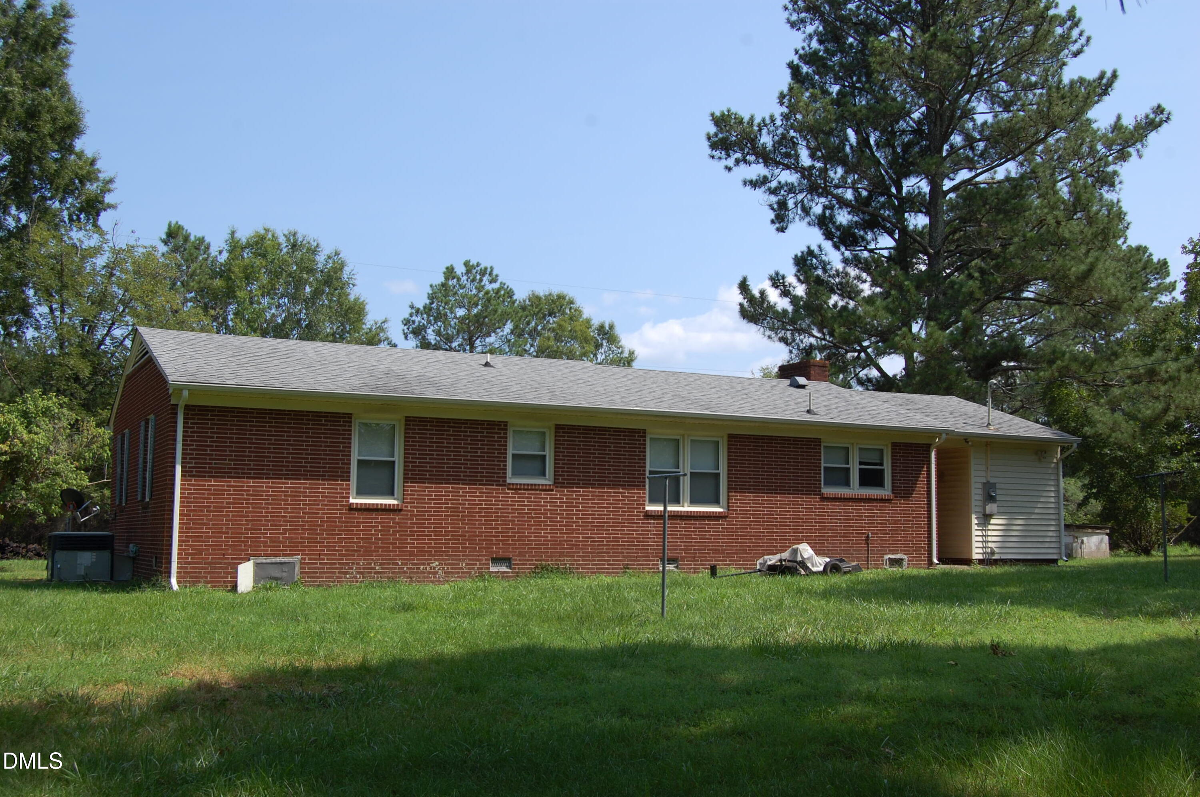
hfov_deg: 49.6
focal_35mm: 39
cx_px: 600
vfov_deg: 34.1
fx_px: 1299
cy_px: 398
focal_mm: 26
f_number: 9
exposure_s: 1/320
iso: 200
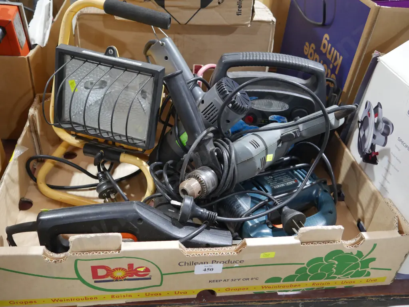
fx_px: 378
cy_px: 154
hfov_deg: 56.8
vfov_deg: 44.2
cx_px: 204
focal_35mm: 32
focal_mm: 16
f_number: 3.6
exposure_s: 1/60
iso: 1600
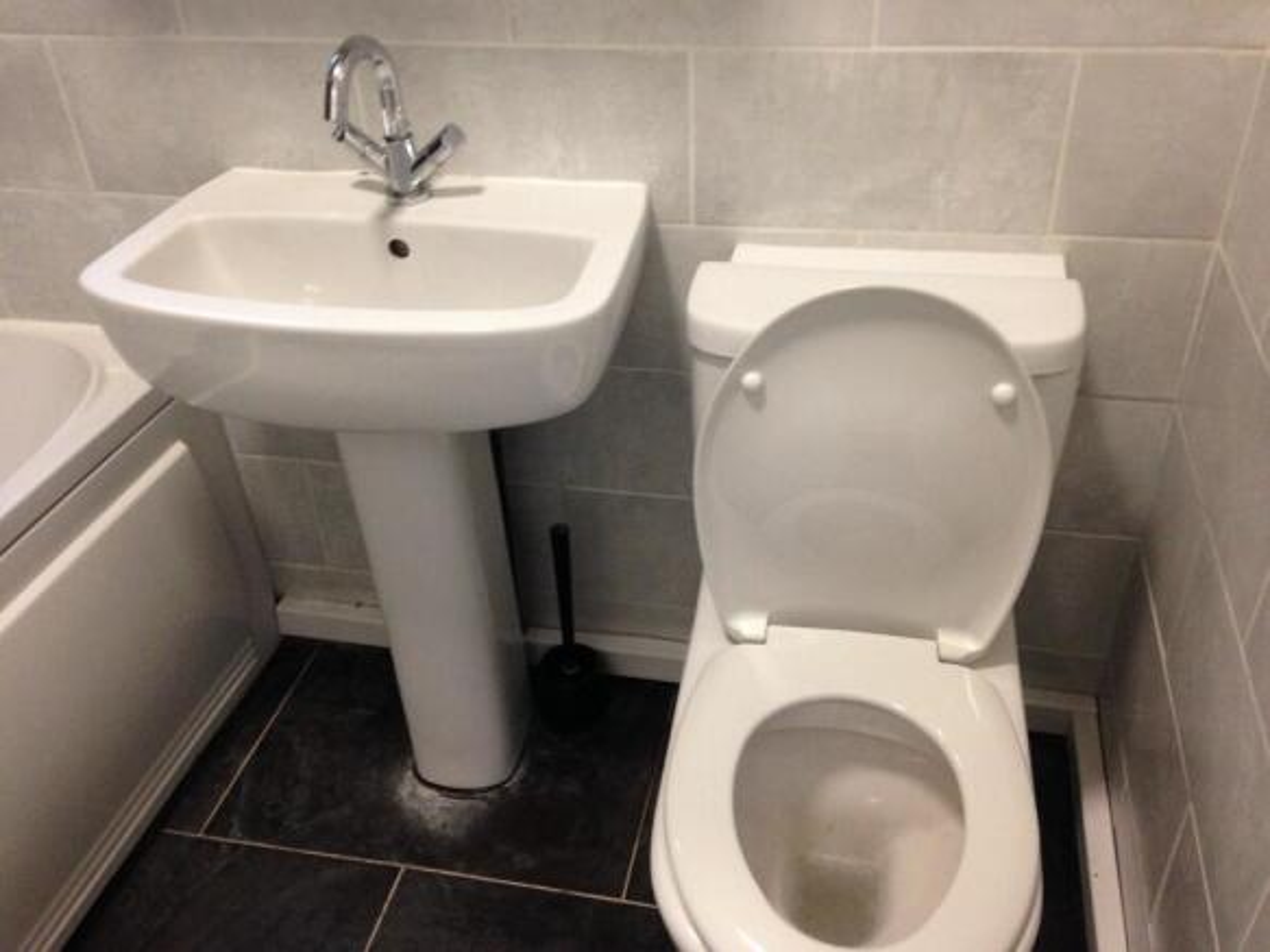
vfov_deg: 42.9
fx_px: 1210
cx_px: 635
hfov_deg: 55.4
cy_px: 476
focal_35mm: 33
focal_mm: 4.12
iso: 320
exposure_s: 1/20
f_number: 2.4
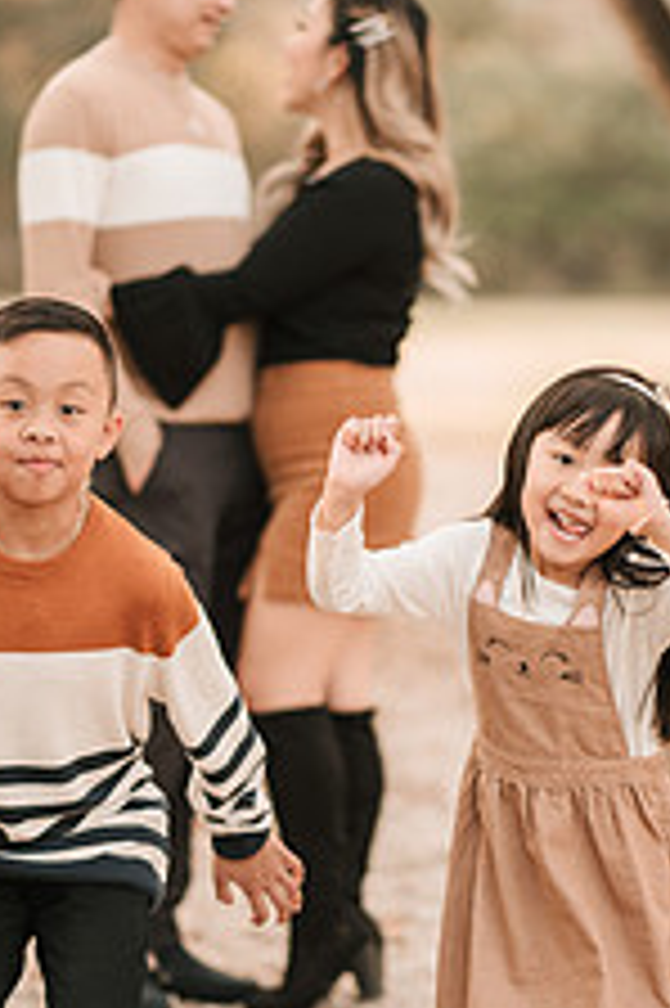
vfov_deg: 12.0
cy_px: 508
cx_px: 355
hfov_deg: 8.0
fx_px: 4781
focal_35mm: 171
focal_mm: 85
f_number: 1.8
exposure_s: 1/800
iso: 200
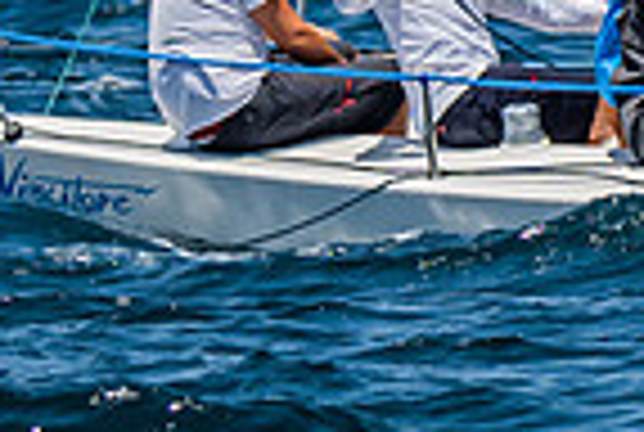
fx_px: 21726
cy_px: -377
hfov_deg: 1.7
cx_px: 1080
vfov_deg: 1.1
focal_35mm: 1212
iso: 400
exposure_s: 1/2500
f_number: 6.3
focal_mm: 160
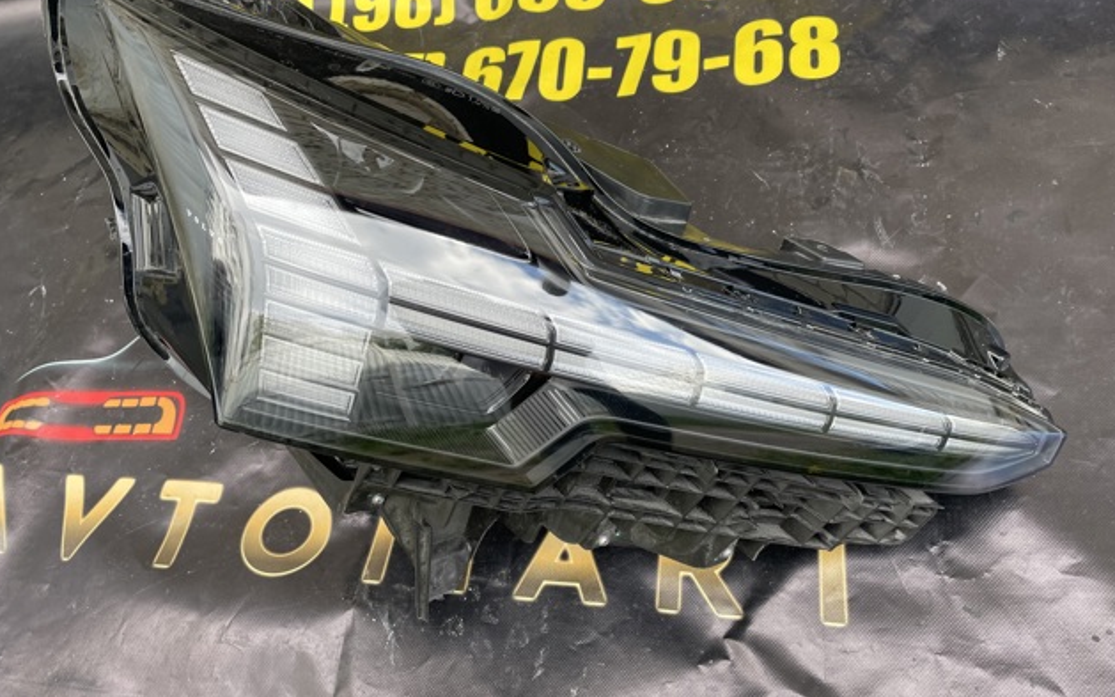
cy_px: 299
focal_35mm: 28
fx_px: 851
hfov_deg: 66.5
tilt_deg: -54.1
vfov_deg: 44.4
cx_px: 558
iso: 32
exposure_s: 1/349
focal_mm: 4.2
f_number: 1.6
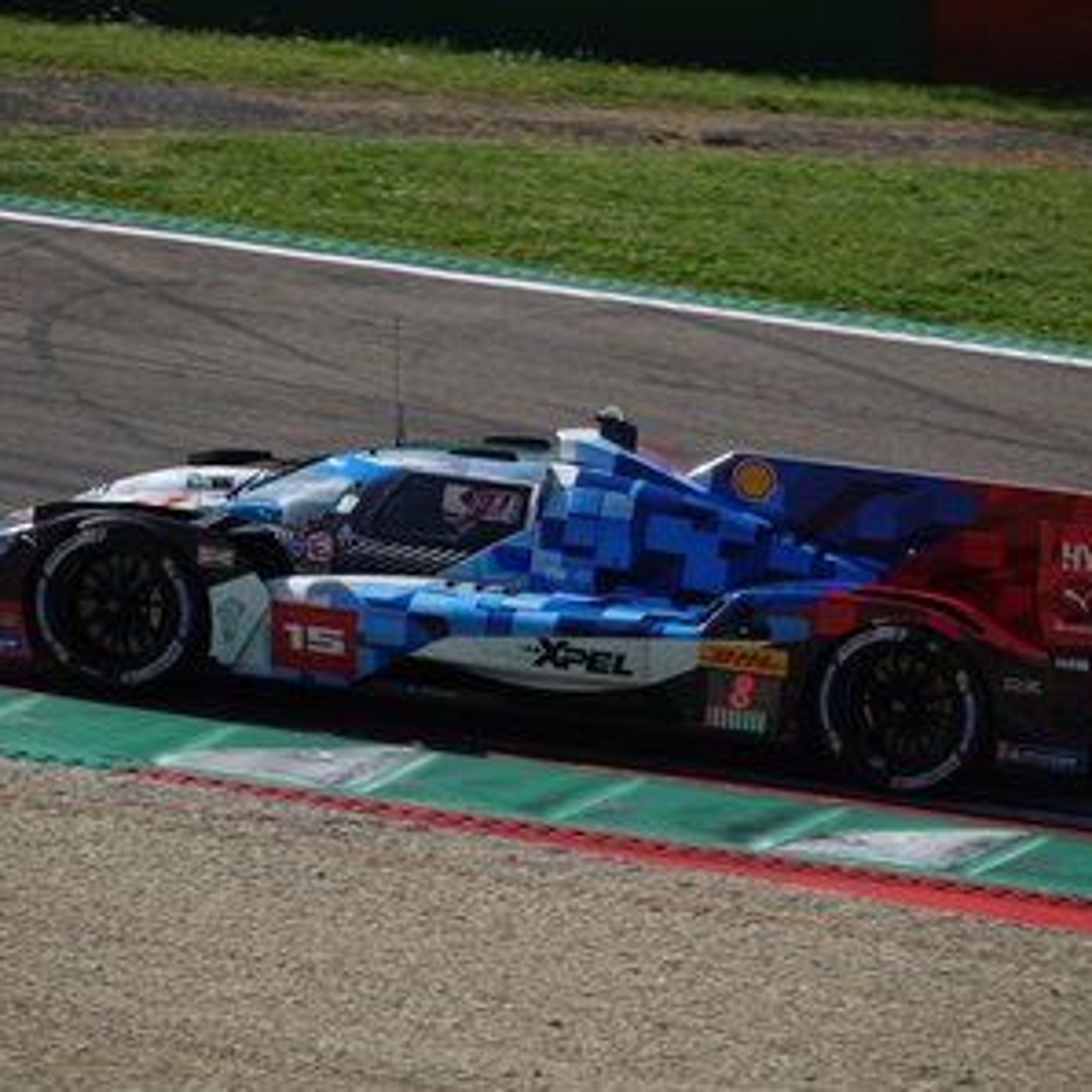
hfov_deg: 4.3
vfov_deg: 4.3
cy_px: 546
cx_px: 524
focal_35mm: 411
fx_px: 14669
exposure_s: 1/1600
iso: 125
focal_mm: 117.29
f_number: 4
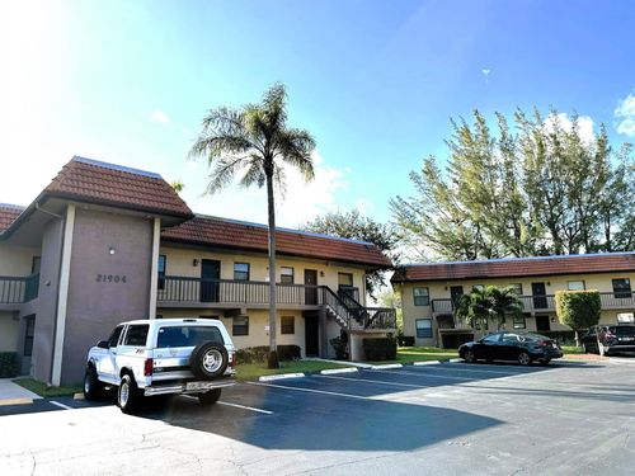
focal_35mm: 24
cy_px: 238
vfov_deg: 56.8
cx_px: 318
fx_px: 440
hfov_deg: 71.6
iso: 80
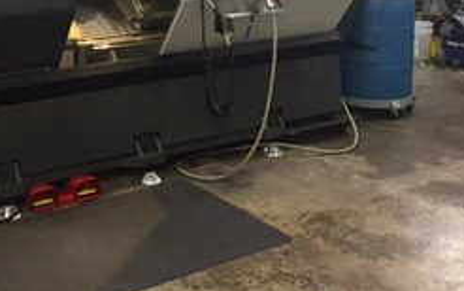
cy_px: 23
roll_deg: +1.0
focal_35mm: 50
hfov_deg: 38.9
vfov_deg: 25.0
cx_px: 98
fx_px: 633
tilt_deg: -7.1
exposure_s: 1/30
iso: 125
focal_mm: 4.15
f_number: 2.2
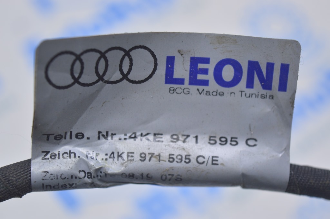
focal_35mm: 82
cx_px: 165
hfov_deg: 24.6
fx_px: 756
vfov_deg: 16.5
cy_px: 110
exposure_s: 1/20
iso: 400
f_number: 5.6
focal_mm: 55
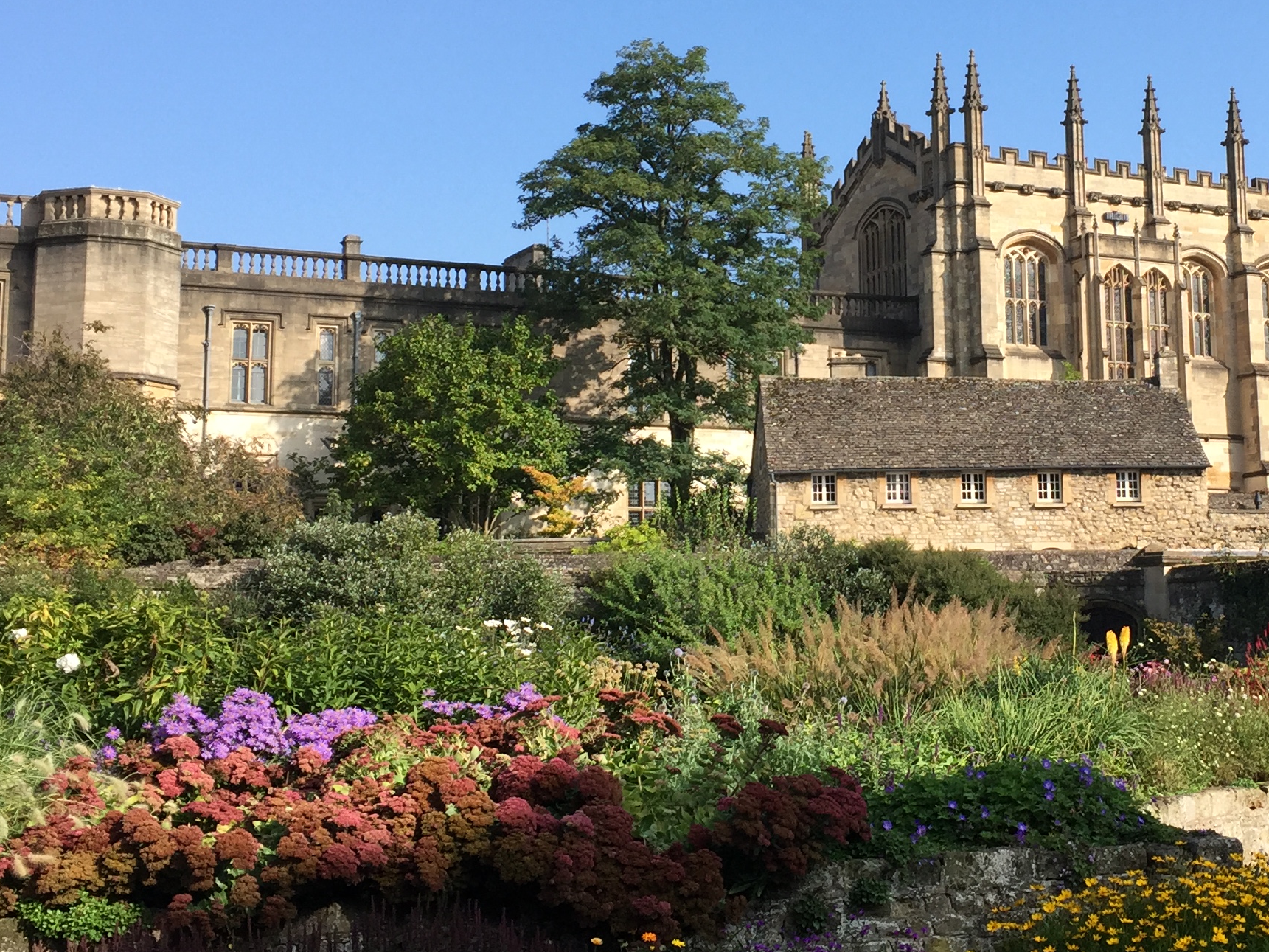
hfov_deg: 34.6
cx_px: 841
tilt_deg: +10.3
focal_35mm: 55
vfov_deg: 26.4
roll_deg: +0.7
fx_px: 2016
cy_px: 296
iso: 32
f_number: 2.2
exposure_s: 1/1236
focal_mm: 4.15
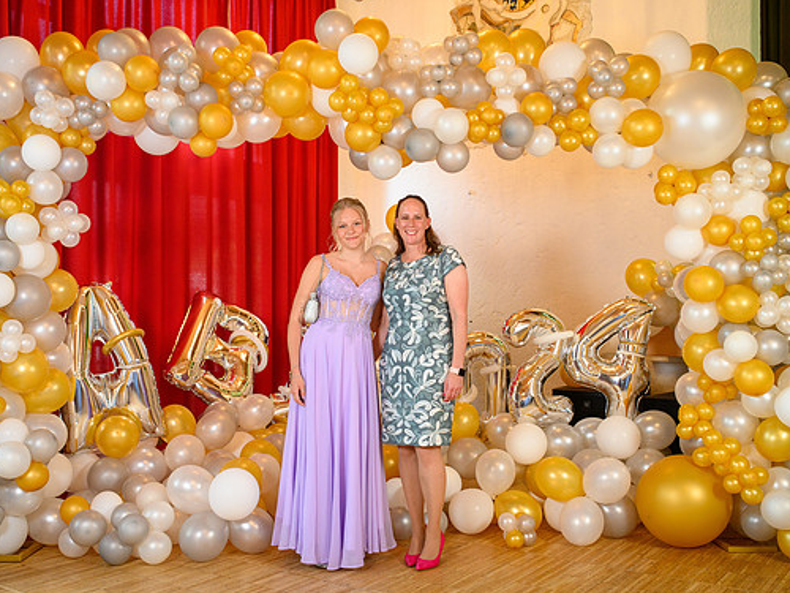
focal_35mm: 39
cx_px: 374
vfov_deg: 36.8
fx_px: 890
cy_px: 300
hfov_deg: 47.8
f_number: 3.5
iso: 1250
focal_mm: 35
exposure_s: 1/100
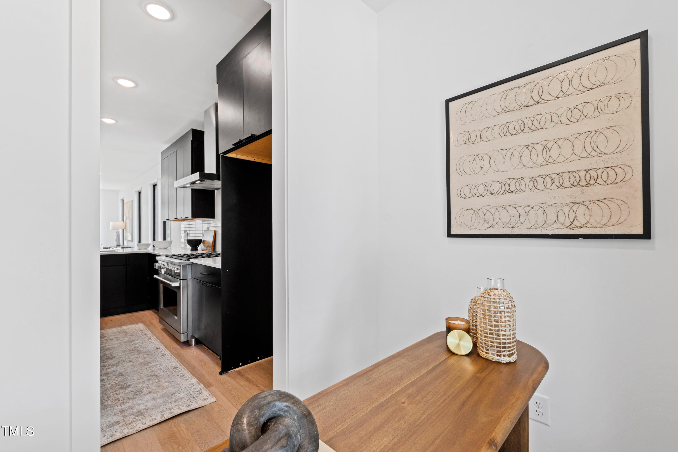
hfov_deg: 100.4
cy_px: 226
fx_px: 282
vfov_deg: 77.3
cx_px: 339
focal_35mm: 15
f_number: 8
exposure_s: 1/4
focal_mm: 10
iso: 100
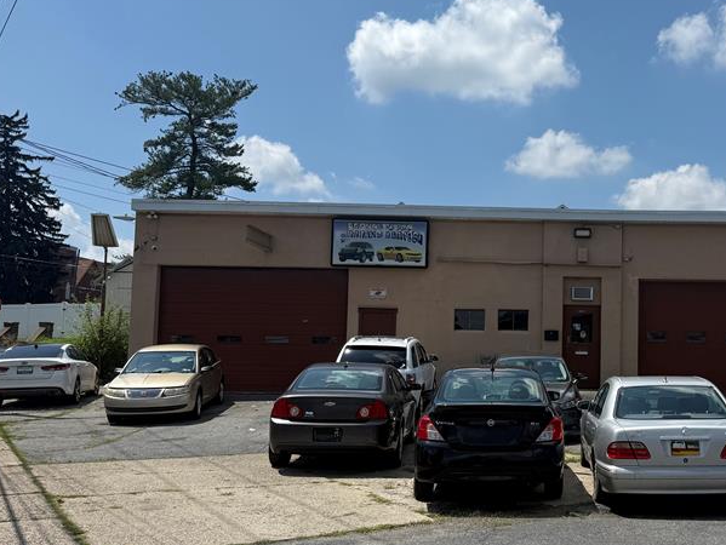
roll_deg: -0.6
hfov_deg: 43.8
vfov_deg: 35.2
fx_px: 860
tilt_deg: +5.2
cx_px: 570
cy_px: 292
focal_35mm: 41
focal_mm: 6.76
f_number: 1.78
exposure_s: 1/7353
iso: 80
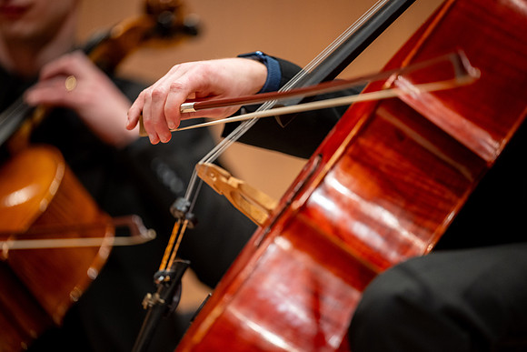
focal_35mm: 200
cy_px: 176
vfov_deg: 6.9
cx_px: 264
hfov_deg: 10.3
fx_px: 2928
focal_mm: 200
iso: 1250
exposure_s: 1/200
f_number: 2.8
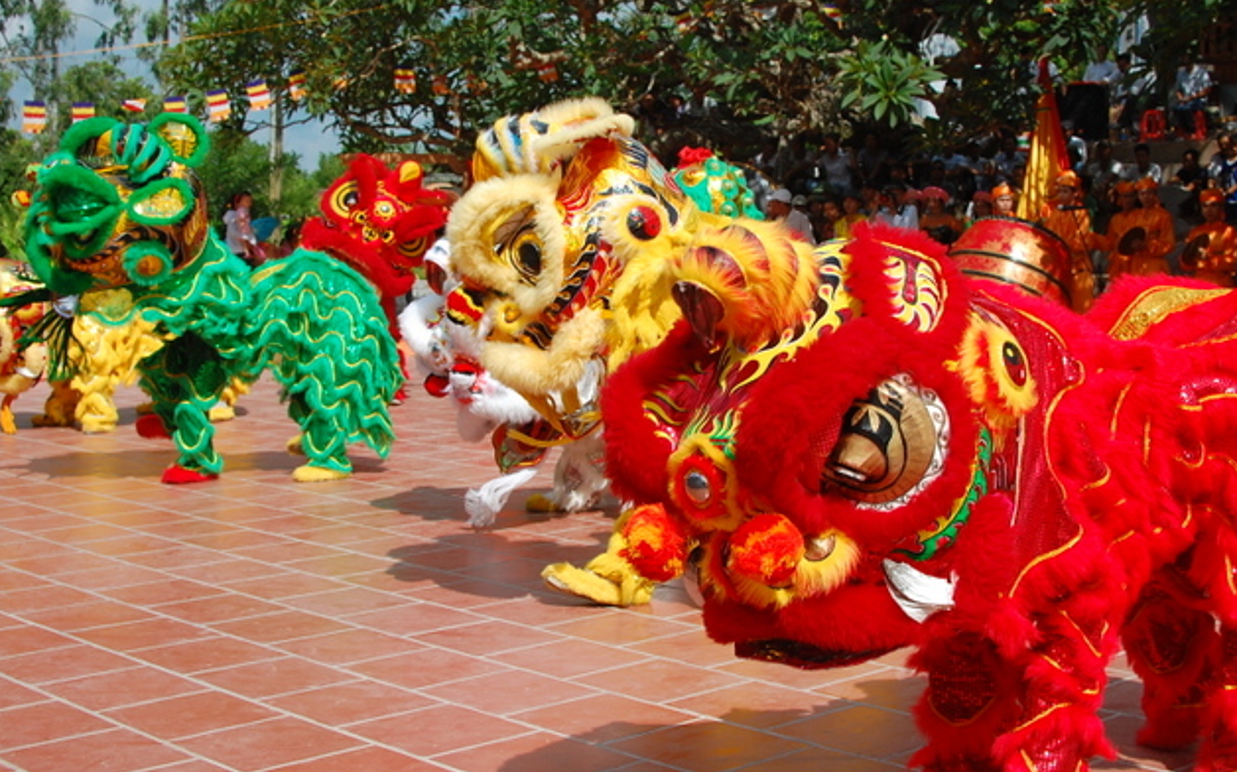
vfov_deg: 23.7
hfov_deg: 37.2
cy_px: 370
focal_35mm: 55
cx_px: 620
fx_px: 1837
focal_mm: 35
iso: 200
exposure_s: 1/640
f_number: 6.3
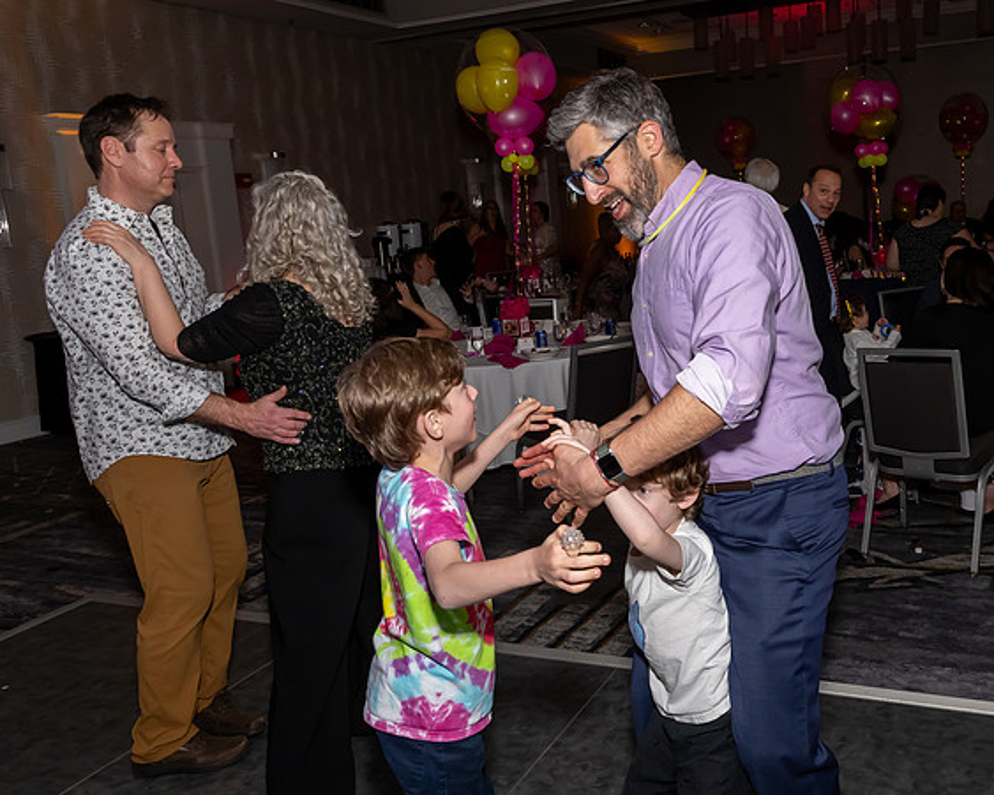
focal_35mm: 31
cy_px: 360
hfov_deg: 56.4
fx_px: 907
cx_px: 653
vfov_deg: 47.3
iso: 800
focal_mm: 17
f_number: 7.1
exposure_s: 1/250
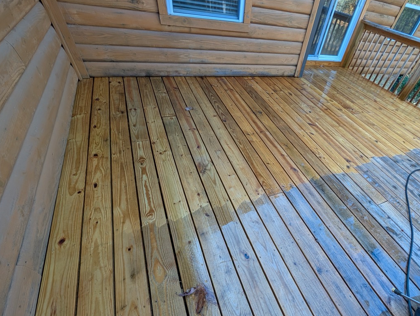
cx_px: 261
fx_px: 182
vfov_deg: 81.3
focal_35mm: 15
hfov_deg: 96.2
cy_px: 182
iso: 51
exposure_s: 1/143
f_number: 1.7
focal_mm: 2.02
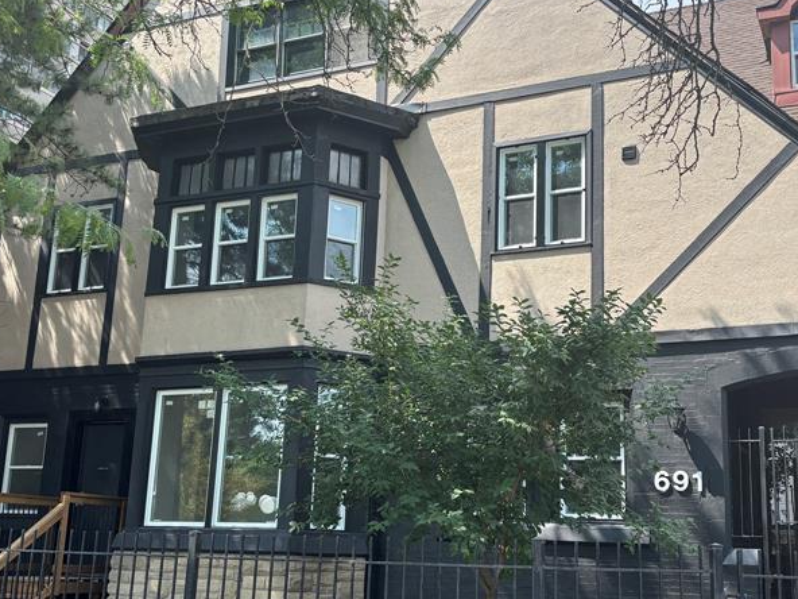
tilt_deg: +12.1
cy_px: 308
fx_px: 1037
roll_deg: -2.0
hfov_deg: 42.0
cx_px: 431
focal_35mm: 45
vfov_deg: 32.2
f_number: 1.6
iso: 50
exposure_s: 1/1027
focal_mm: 5.96
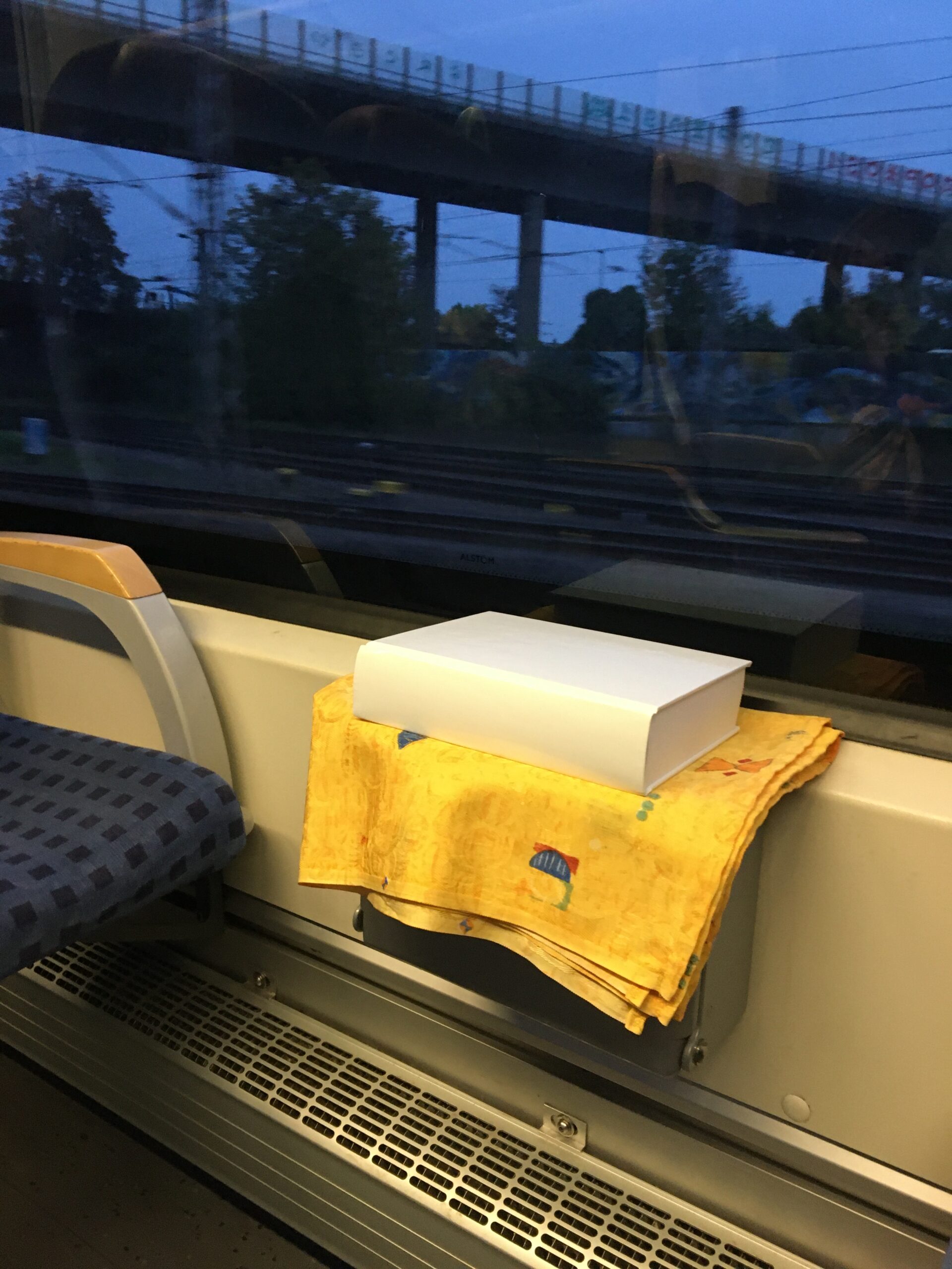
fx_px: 1063
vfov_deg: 61.7
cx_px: 476
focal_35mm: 29
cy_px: 634
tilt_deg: -16.7
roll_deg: -1.7
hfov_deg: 48.2
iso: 200
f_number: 2.2
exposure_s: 1/33
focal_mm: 4.15
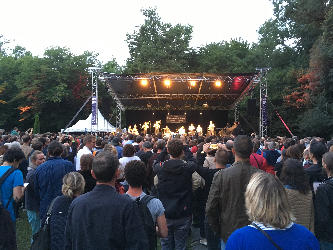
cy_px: 125
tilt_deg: +0.3
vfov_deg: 48.2
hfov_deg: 61.7
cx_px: 166
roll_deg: -0.7
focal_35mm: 29
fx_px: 279
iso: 200
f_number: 2.2
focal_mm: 4.15
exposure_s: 1/17
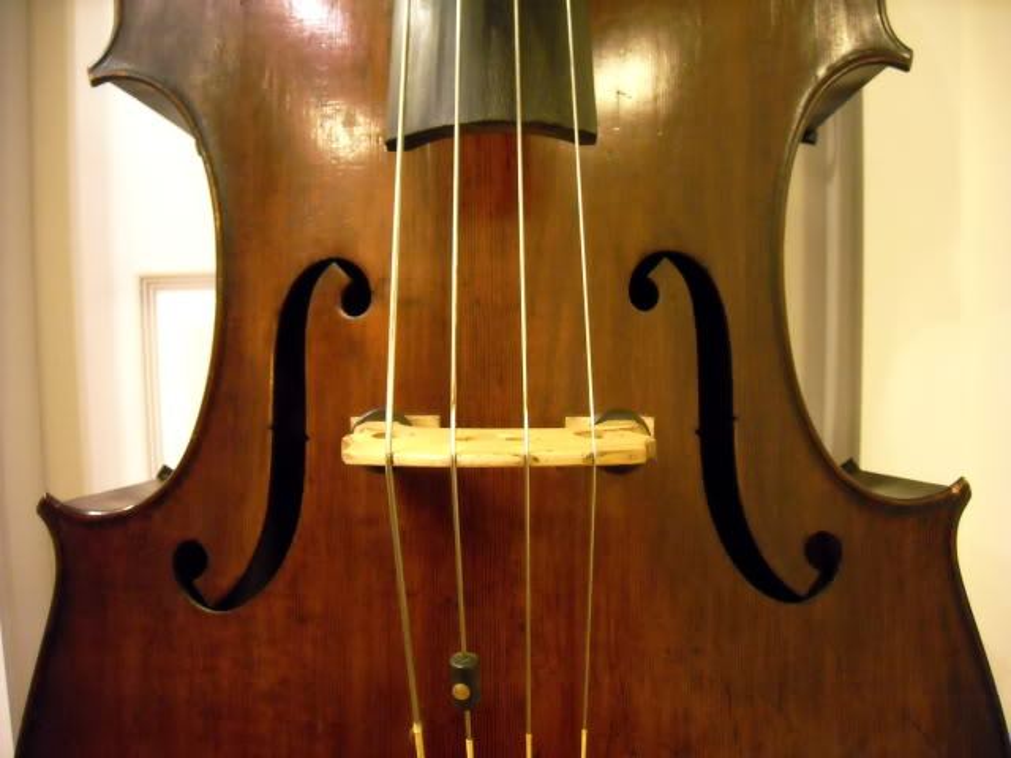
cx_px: 506
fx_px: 1022
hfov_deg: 52.6
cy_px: 379
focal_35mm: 35
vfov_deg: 40.7
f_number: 2.8
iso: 800
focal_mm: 5.7
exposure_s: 1/15
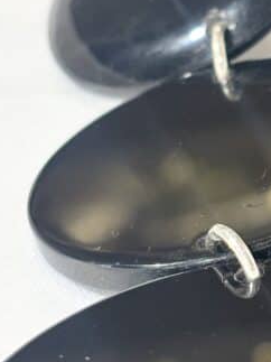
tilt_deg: -27.8
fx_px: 1723
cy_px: 166
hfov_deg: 8.9
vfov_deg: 12.0
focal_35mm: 165
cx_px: 335
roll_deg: +8.7
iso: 32
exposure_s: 1/100
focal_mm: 5.96
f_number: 1.6
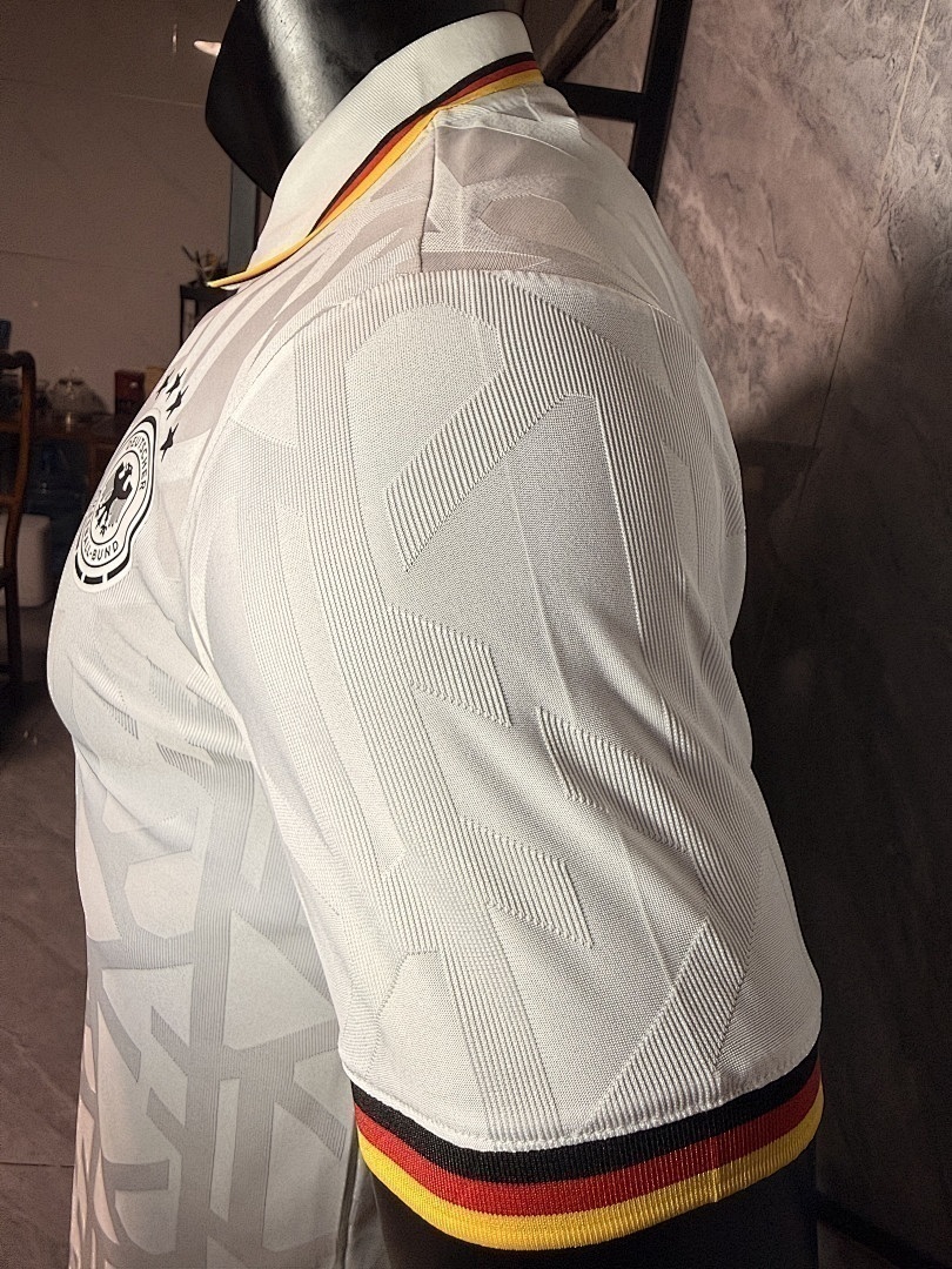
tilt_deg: -18.1
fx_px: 880
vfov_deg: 71.6
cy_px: 634
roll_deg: -8.5
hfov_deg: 56.8
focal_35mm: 24
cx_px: 476
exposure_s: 1/100
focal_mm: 2.22
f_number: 2.2
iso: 80
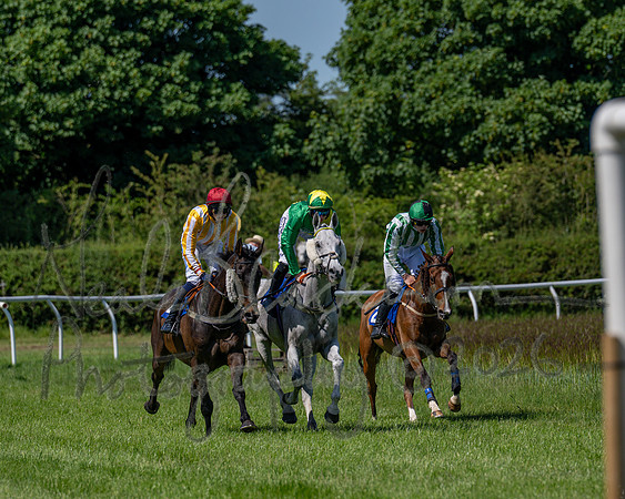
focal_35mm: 338
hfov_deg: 5.7
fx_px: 6250
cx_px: 312
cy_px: 250
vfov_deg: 4.6
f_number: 4
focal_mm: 200
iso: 125
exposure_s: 1/2000
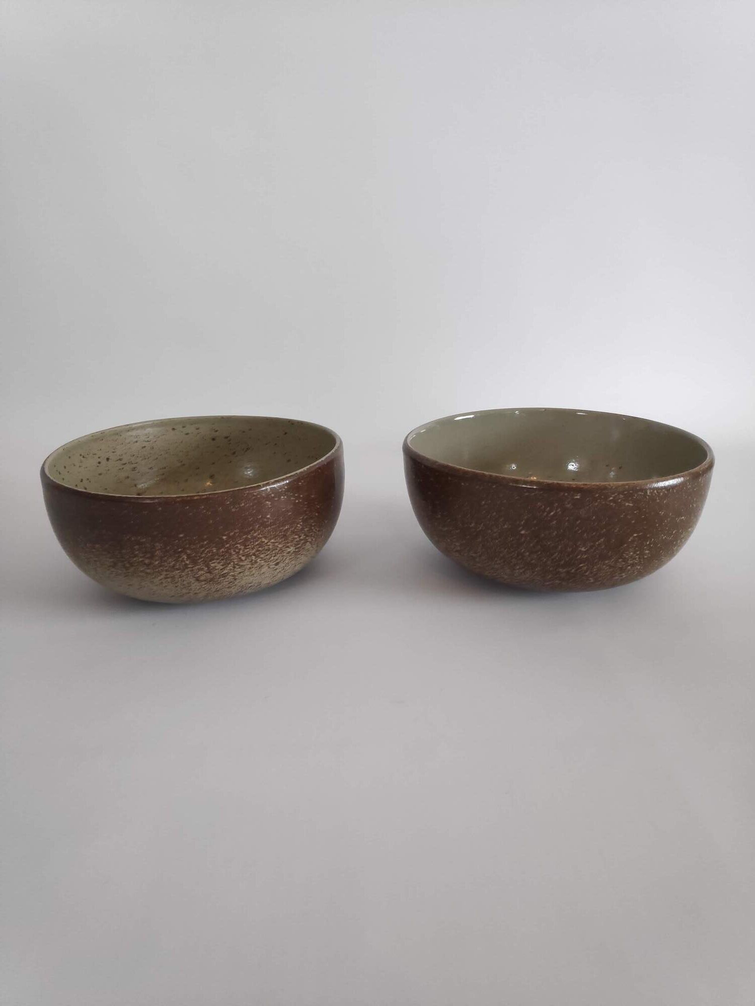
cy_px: 503
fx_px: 582
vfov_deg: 81.7
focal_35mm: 20
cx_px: 378
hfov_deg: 66.0
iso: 867
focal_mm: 3.94
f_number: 1.9
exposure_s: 1/100
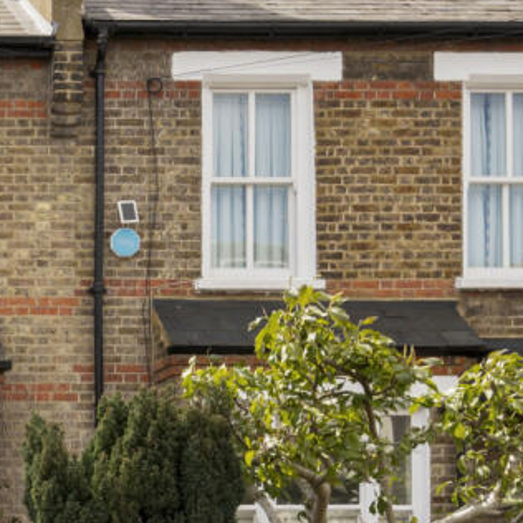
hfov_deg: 27.4
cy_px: 271
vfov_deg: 37.3
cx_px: -237
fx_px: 776
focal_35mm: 45
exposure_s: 1/250
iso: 200
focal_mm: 16.5
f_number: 8
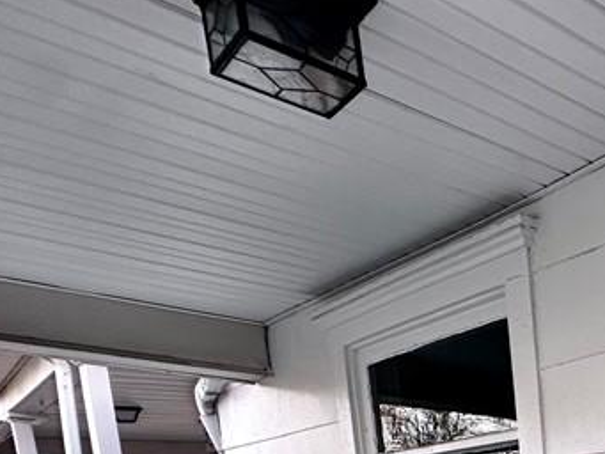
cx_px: 887
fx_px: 734
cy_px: 669
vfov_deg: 26.0
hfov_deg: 29.4
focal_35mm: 42
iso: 40
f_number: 2.2
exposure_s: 1/155
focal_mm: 2.22
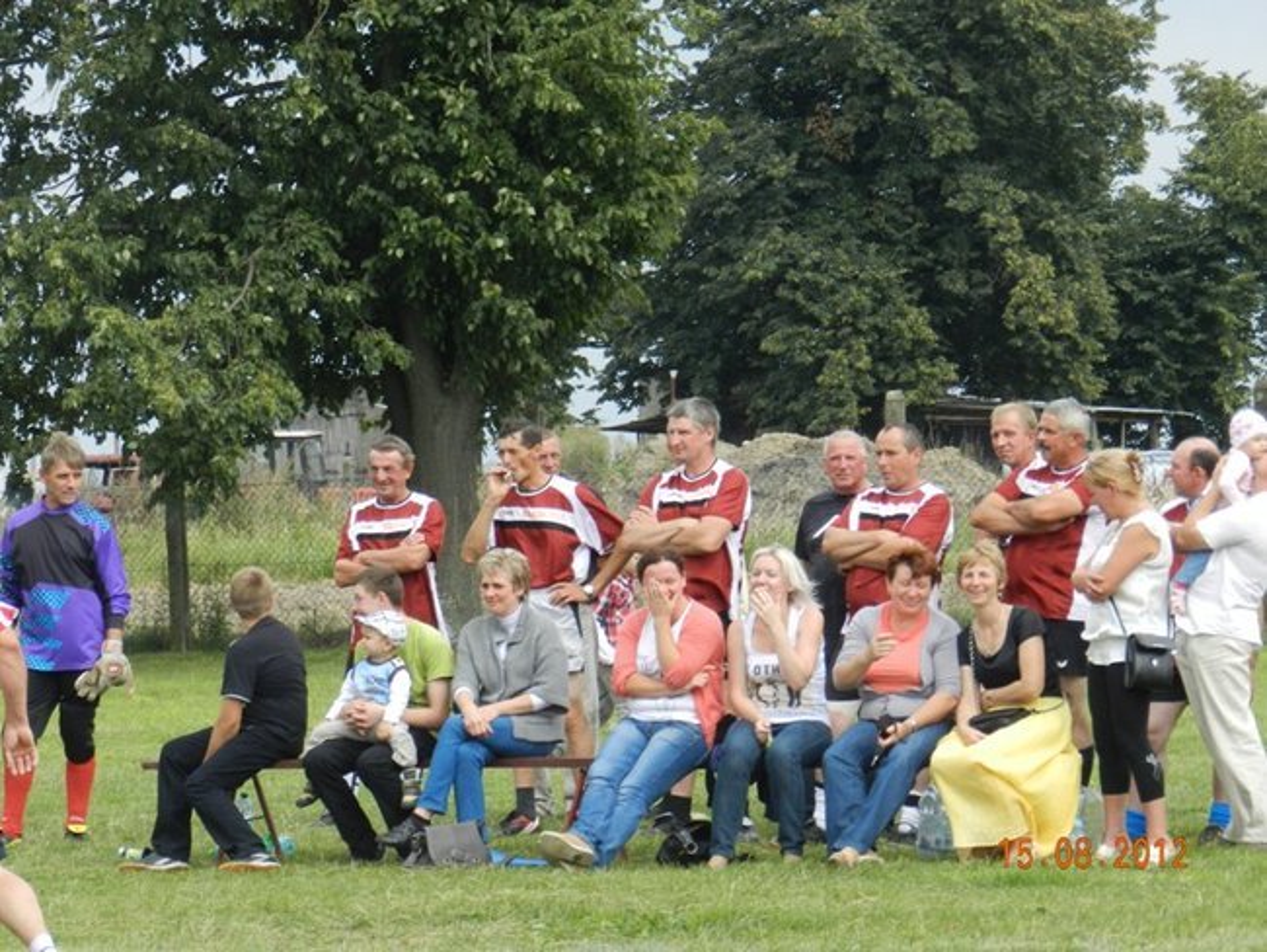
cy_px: 476
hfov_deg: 7.5
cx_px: 634
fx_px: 9630
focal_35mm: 263
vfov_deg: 5.7
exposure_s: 1/400
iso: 160
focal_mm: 46.7
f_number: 5.2
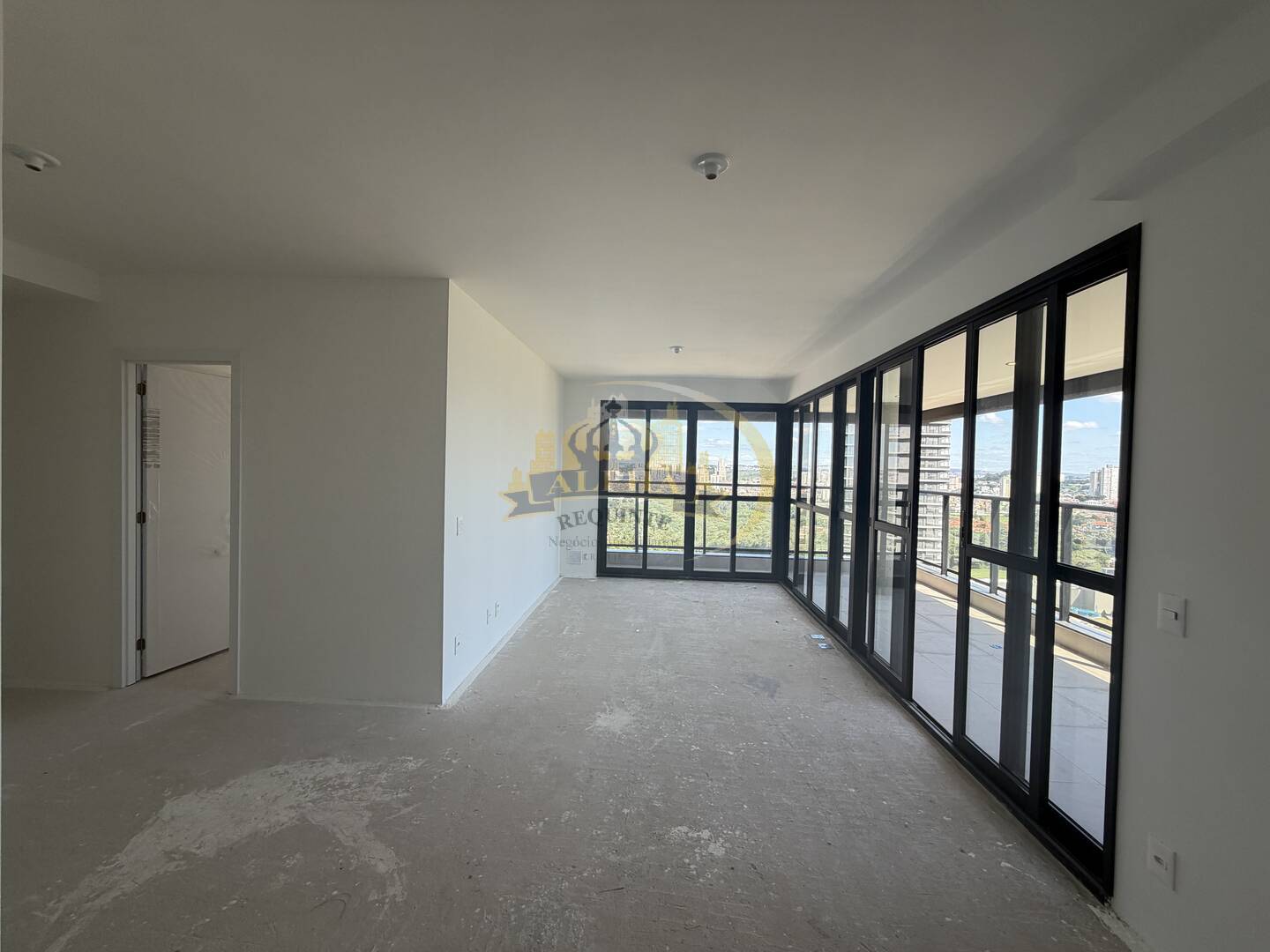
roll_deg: -1.8
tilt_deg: -1.2
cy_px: 476
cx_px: 635
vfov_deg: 85.7
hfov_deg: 102.1
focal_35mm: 14
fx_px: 514
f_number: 2.2
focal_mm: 2.22
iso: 50
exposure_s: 1/217
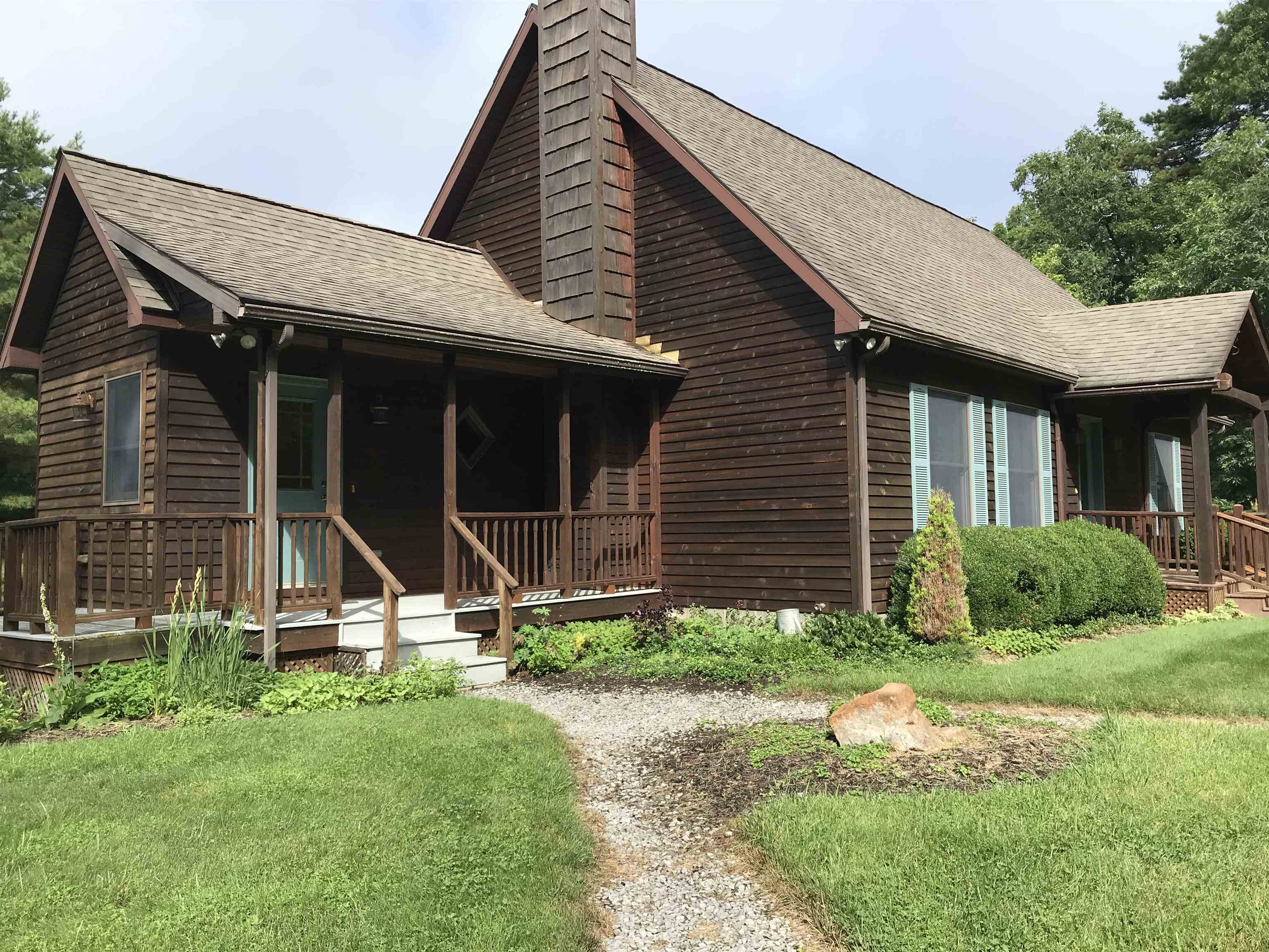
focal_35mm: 28
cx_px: 634
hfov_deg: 63.4
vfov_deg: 49.7
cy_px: 476
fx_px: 1026
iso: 20
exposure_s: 1/1114
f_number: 1.8
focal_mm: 3.99
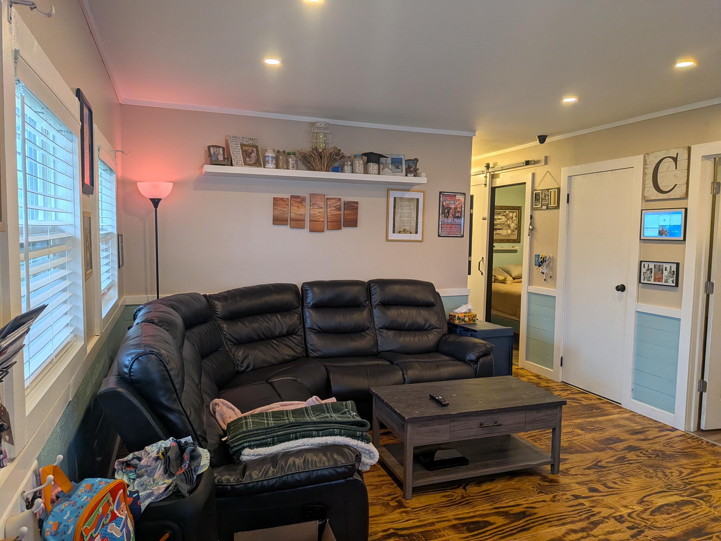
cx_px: 360
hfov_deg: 71.6
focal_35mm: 24
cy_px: 270
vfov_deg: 56.8
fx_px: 500
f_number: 1.7
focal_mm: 4.53
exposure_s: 1/120
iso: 44
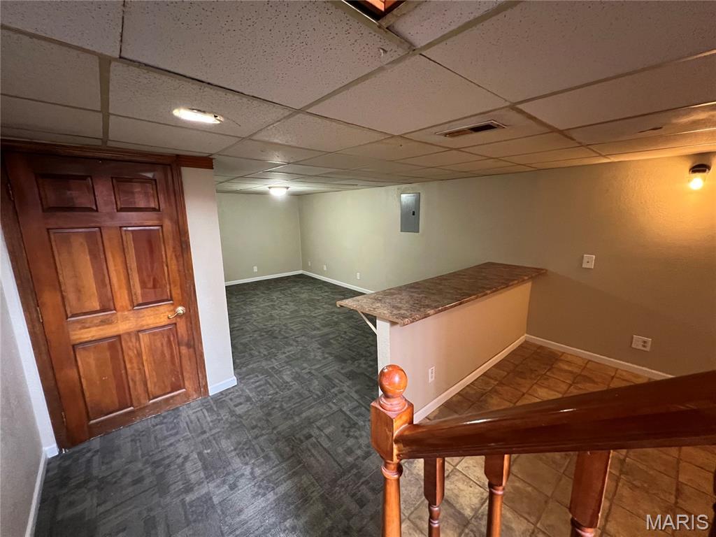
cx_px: 358
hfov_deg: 106.2
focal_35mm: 13
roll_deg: +0.3
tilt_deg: -11.1
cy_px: 268
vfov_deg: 89.9
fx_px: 269
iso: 800
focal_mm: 1.57
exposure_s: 1/60
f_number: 1.8
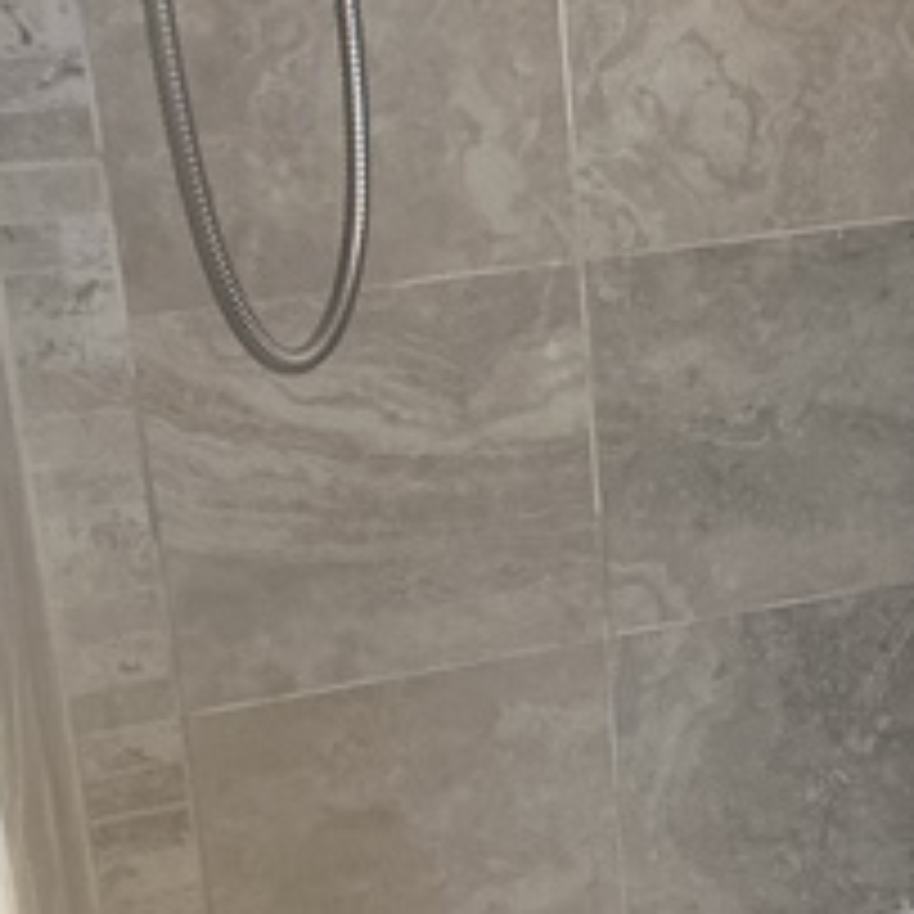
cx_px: 946
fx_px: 2420
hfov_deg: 20.6
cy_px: 347
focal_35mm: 81
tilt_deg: -20.0
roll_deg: +1.7
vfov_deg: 21.3
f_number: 1.8
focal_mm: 3
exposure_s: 1/60
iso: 80
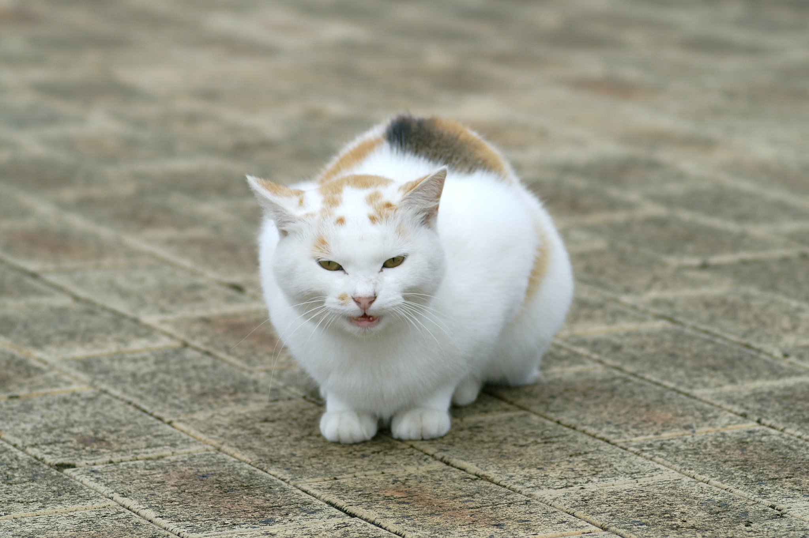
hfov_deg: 10.2
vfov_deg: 6.8
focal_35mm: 202
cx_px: 404
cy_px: 269
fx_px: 4547
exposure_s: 1/250
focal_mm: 135
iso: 100
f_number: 5.6
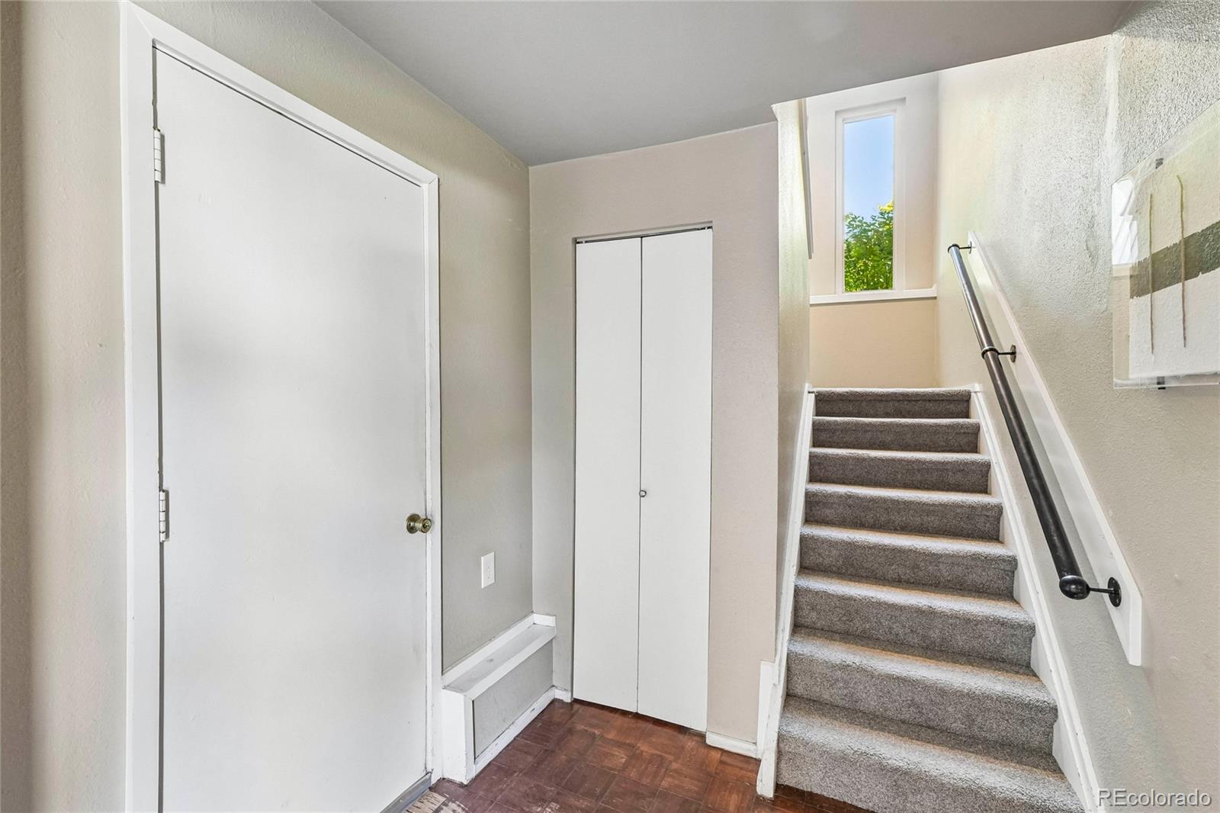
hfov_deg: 100.4
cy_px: 406
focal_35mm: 15
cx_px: 610
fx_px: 508
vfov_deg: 77.3
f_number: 8
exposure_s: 1/6
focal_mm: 10
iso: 800
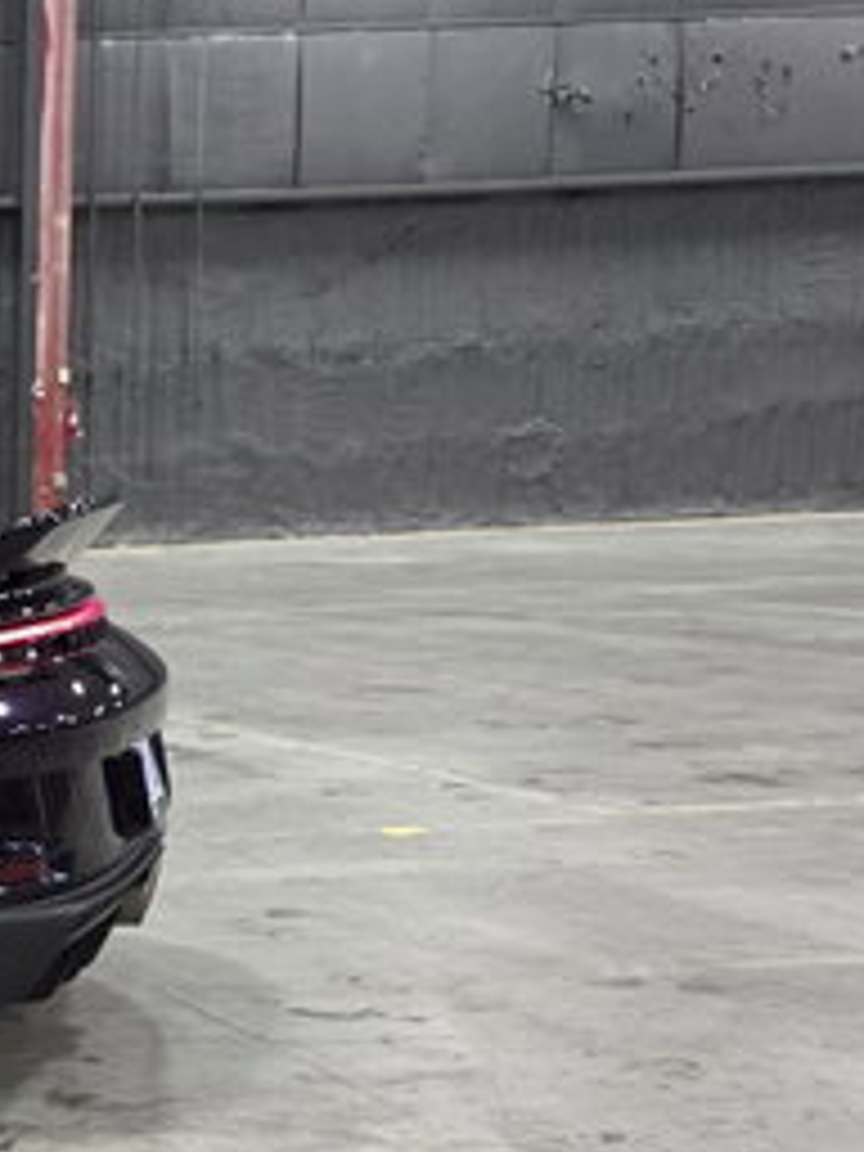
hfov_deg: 16.9
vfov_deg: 27.8
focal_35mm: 69
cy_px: 868
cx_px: -770
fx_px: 2296
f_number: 1.7
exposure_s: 1/120
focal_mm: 6.3
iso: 320
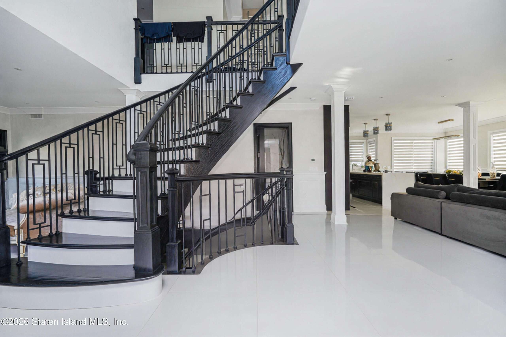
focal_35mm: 16
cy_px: 168
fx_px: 225
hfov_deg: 96.7
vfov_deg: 73.8
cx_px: 253
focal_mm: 16
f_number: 4
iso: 64
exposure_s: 1/30
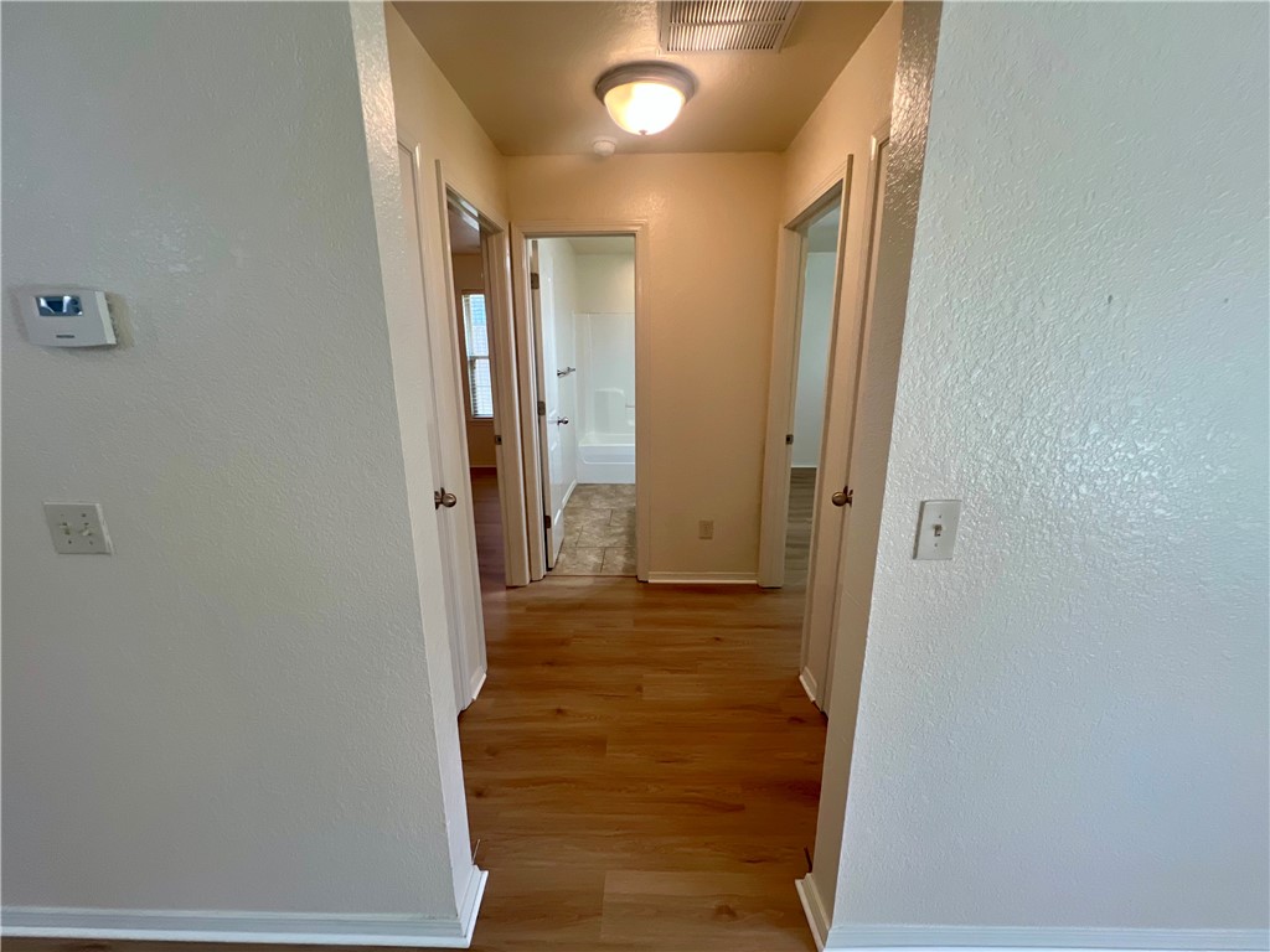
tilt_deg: -14.7
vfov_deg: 89.9
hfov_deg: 106.2
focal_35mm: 13
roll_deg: +0.9
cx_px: 635
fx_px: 477
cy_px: 476
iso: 250
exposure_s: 1/120
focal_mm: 1.57
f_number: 1.8
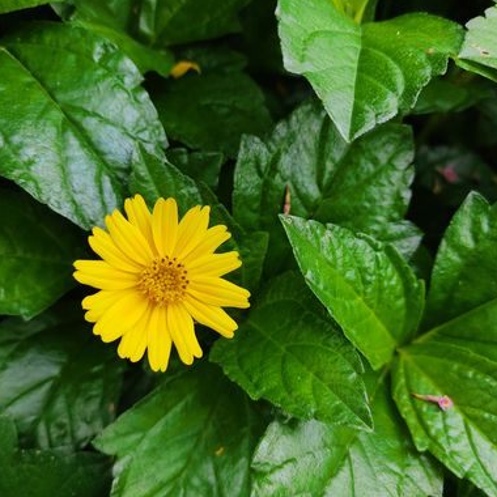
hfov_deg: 52.5
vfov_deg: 52.5
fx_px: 504
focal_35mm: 31
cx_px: 250
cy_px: 247
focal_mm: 4.74
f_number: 1.79
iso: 113
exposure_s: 1/50
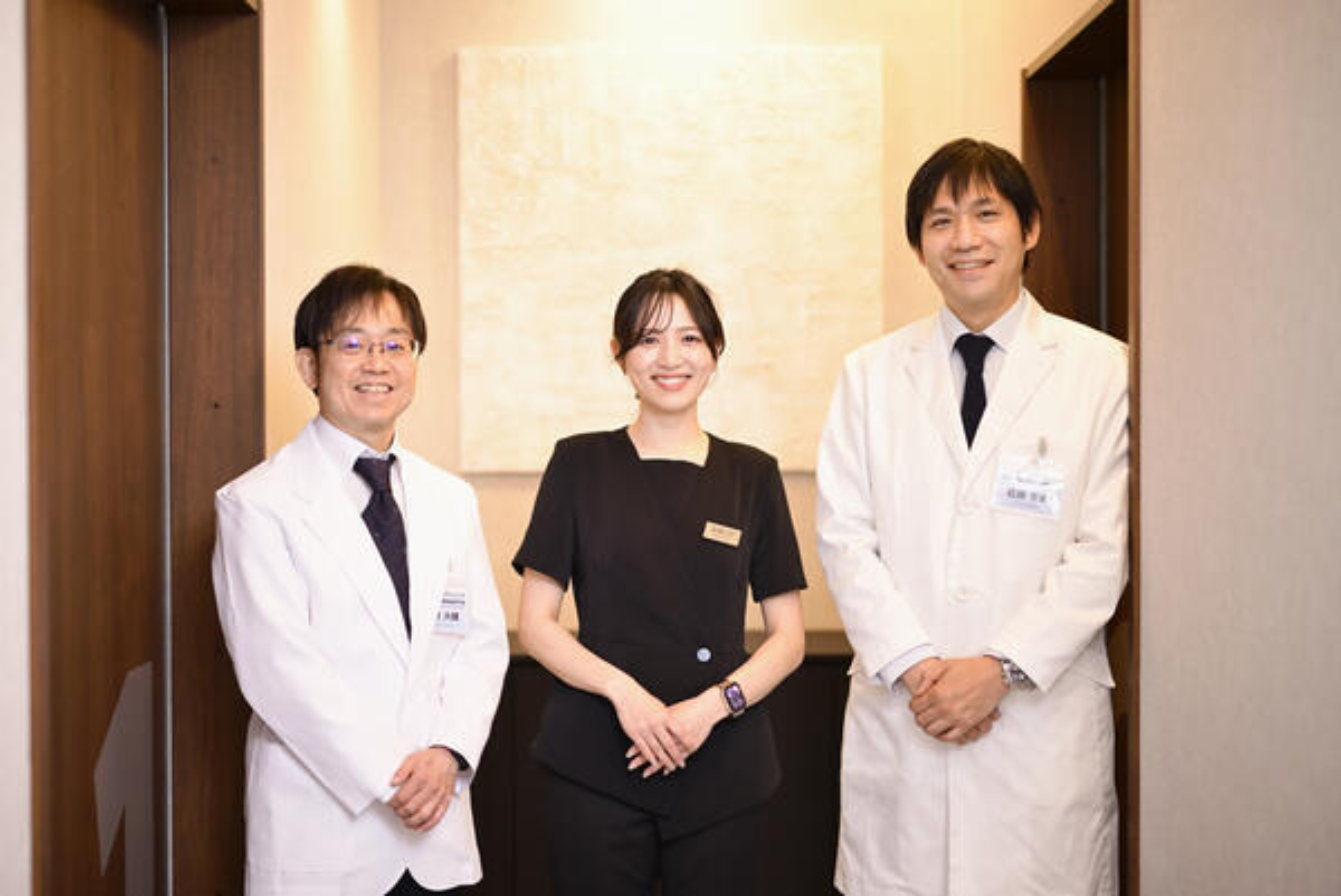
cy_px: 448
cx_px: 670
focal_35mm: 50
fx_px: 1864
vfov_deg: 27.0
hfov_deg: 39.6
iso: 400
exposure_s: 1/125
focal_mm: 50
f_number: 1.3
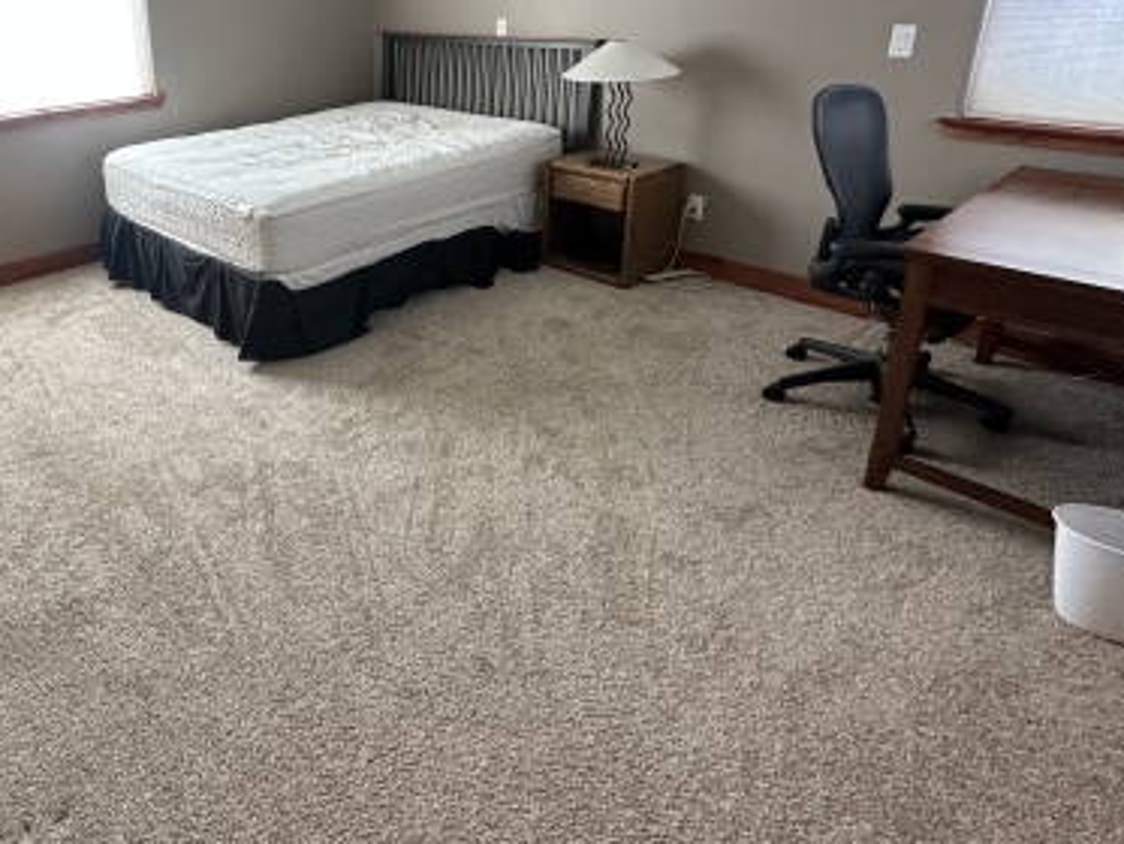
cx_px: 325
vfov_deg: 54.9
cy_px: 241
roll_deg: +2.5
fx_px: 780
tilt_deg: -19.6
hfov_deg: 68.3
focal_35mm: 24
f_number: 2.2
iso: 250
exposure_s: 1/120
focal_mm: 2.22
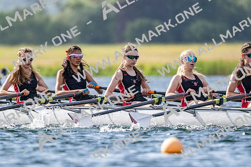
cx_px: 126
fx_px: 4181
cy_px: 84
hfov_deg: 3.4
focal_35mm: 600
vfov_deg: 2.3
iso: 280
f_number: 4.5
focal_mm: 400
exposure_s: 1/2500
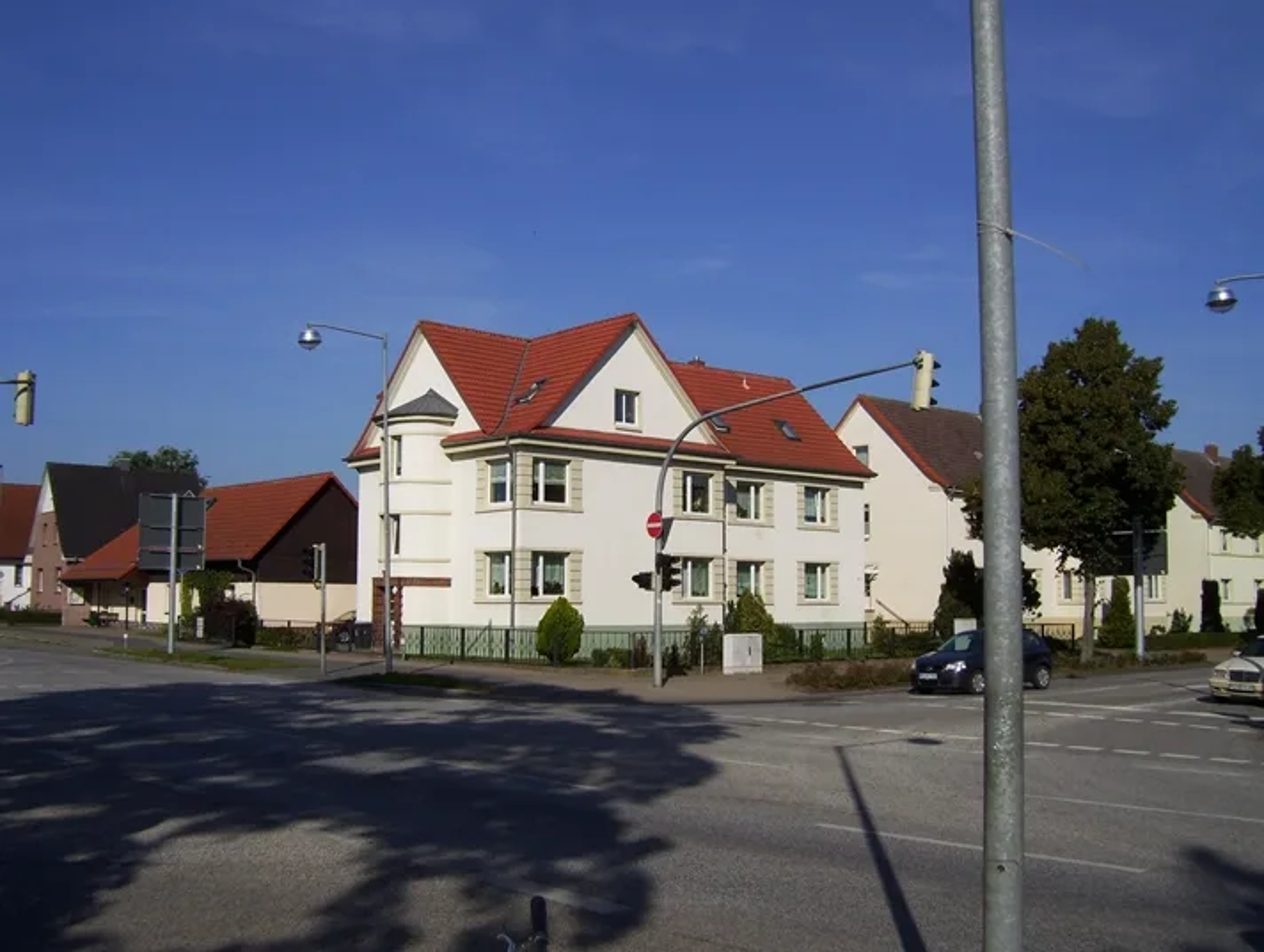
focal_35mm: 36
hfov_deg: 51.3
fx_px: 1316
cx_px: 632
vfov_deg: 39.7
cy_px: 476
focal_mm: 6
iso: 80
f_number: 4.8
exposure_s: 1/1000
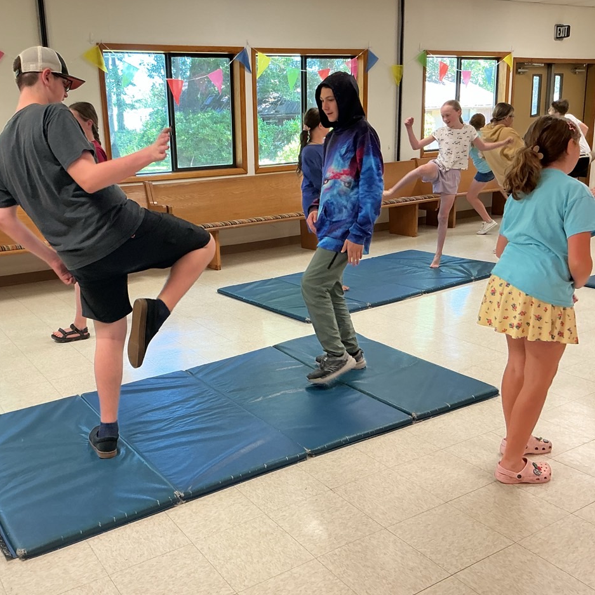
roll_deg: +2.8
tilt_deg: -14.1
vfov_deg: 47.2
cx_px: 239
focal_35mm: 35
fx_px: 681
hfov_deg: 47.0
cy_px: 300
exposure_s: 1/60
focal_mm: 3
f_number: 1.8
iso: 50
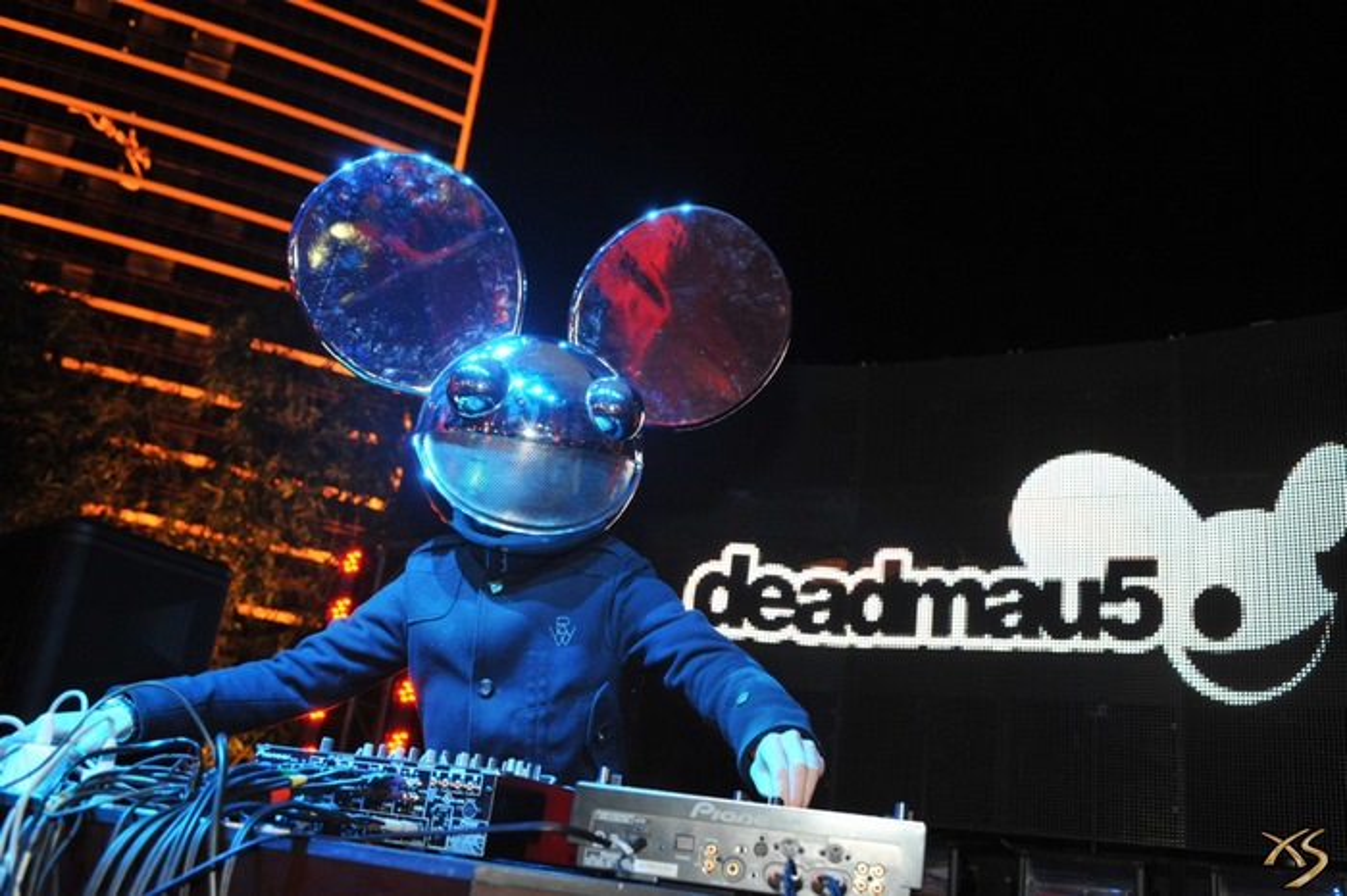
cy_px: 448
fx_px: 1272
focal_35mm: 34
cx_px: 674
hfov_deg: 55.8
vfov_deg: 38.8
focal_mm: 34
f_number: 5
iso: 2000
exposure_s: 1/50
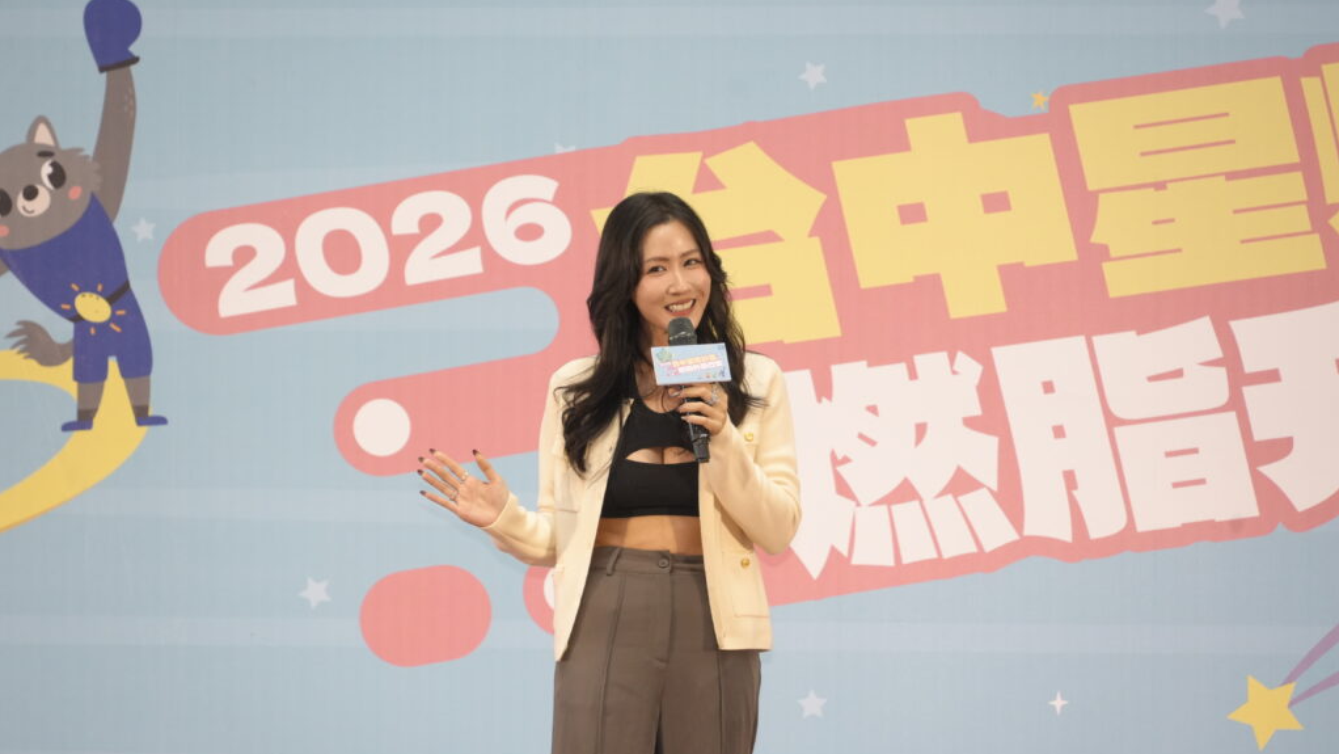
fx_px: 7456
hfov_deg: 10.3
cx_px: 670
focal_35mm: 210
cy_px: 414
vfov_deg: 5.8
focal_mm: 200
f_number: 5.6
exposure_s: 1/125
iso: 2500
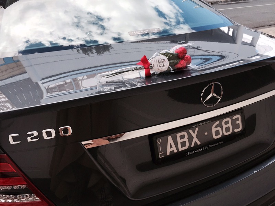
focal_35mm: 29
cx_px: 138
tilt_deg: -28.0
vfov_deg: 48.2
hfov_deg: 61.7
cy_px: 103
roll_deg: +1.7
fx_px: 230
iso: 32
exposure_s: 1/384
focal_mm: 4.15
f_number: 2.2
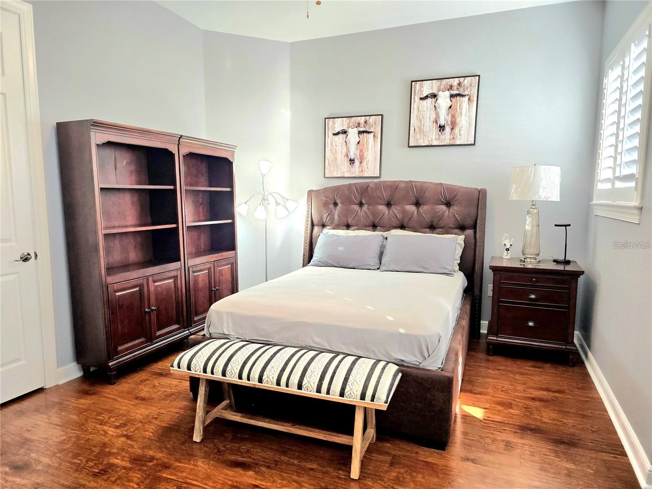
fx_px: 433
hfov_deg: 73.9
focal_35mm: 23
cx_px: 326
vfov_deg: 58.9
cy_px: 244
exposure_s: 1/120
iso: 80
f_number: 1.7
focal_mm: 6.3
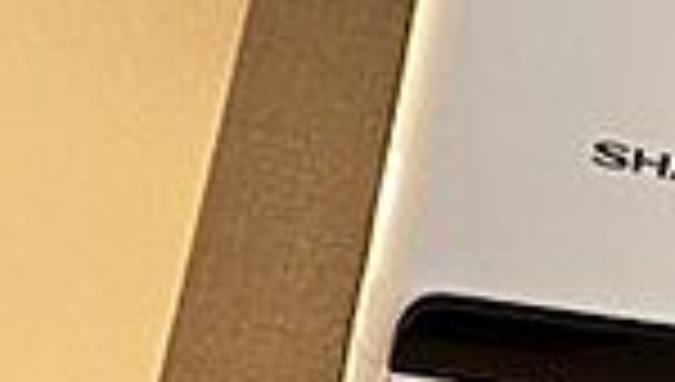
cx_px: 1310
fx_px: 2026
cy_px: 400
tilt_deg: +27.1
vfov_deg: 10.7
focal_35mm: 113
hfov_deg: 15.5
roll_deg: +1.6
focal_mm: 4.25
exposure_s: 1/60
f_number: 1.8
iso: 320
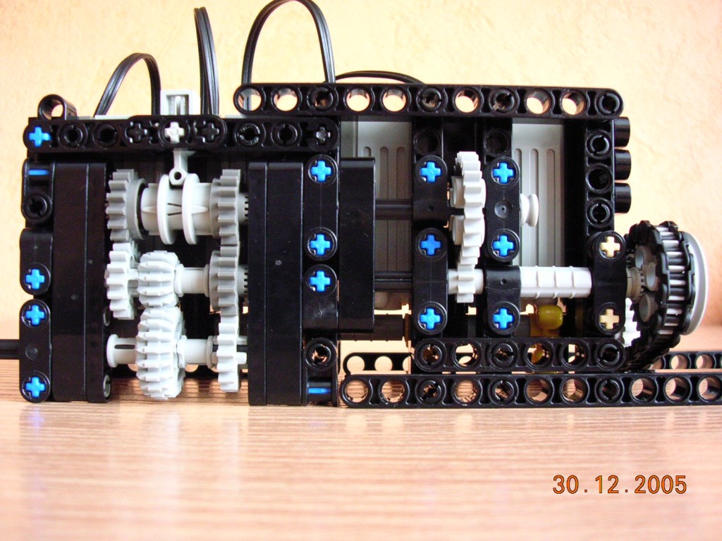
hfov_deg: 49.0
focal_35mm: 38
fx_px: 793
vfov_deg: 37.7
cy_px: 270
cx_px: 361
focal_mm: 5.8
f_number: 2.8
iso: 400
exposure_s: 1.38
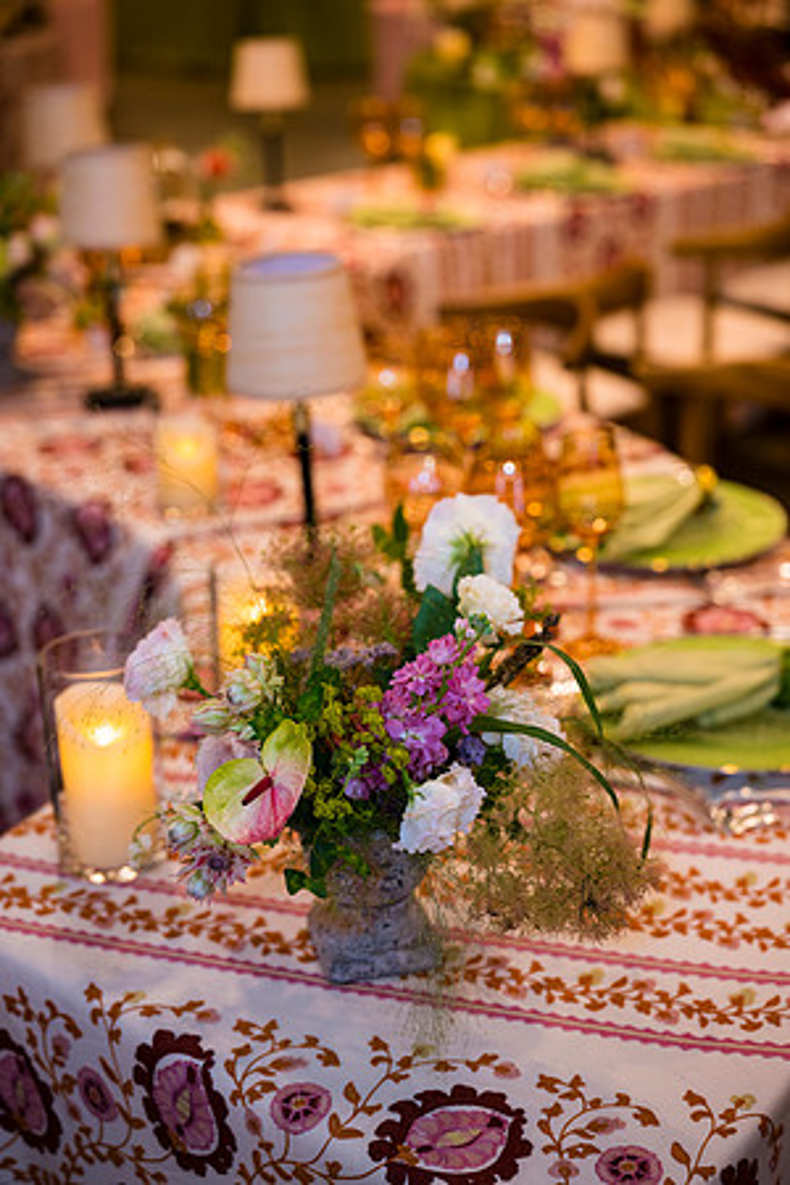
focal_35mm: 55
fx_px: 1810
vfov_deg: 36.2
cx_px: 395
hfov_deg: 24.6
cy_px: 592
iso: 400
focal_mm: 55
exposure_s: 1/125
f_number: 2.2
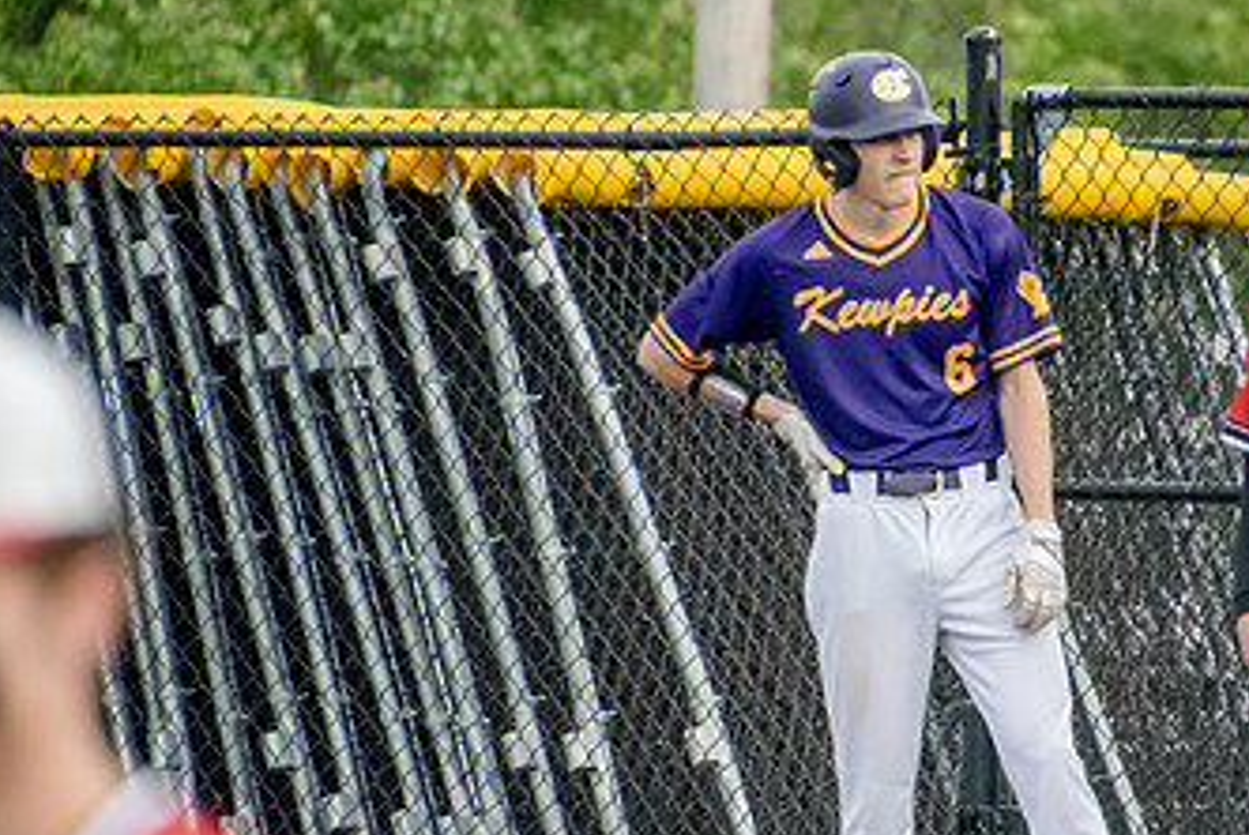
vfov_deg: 1.3
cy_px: 559
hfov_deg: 2.0
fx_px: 36356
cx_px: 831
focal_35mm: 1047
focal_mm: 400
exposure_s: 1/2500
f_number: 6.3
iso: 4000
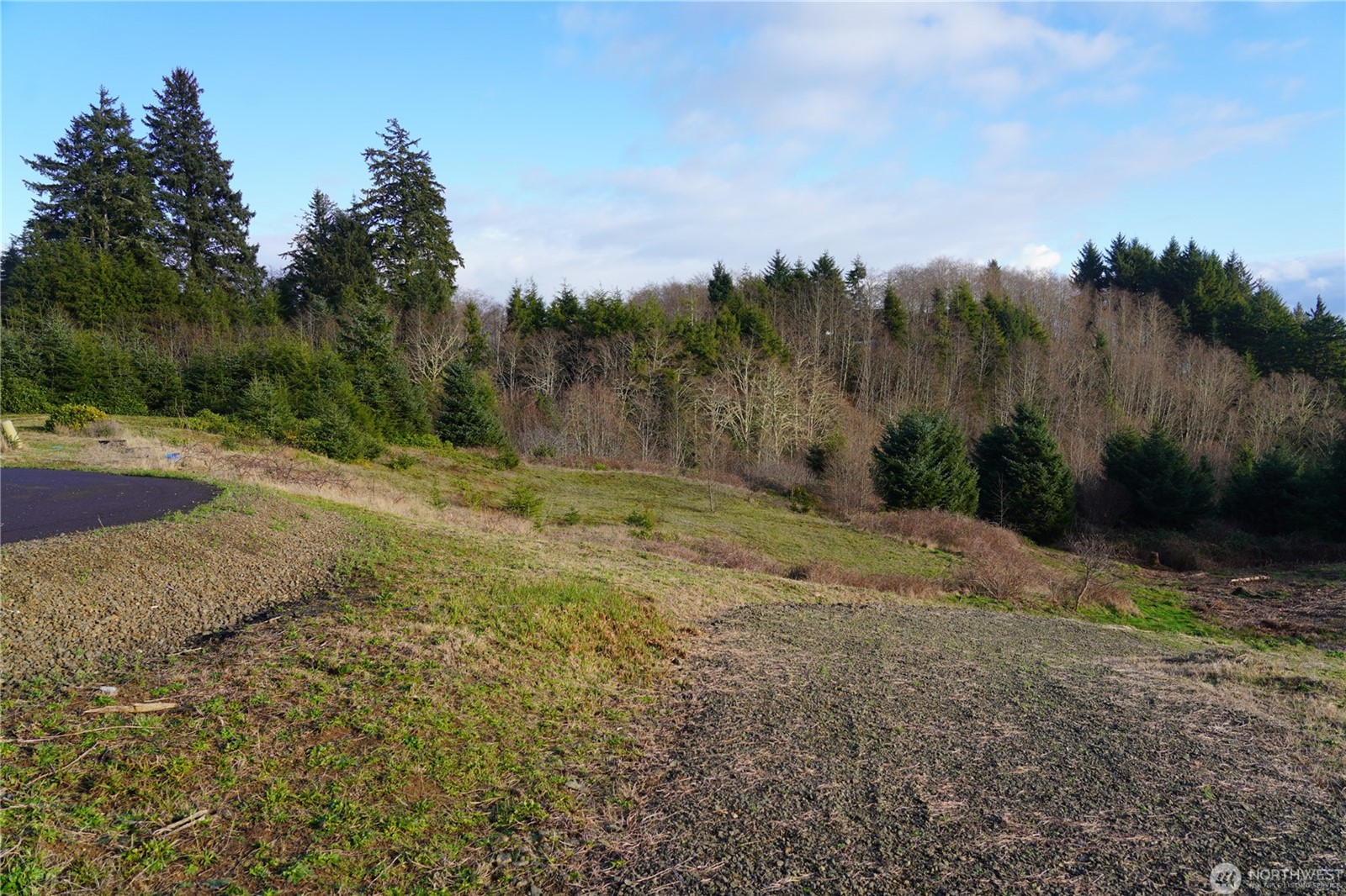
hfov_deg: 73.8
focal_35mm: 24
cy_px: 448
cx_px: 673
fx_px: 897
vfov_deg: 53.1
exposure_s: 1/200
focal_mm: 24
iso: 100
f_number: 5
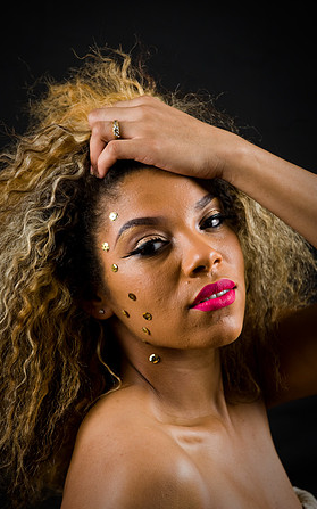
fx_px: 2836
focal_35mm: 205
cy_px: 255
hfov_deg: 6.4
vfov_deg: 10.2
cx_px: 151
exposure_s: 1/125
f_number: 5.6
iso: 200
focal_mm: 200
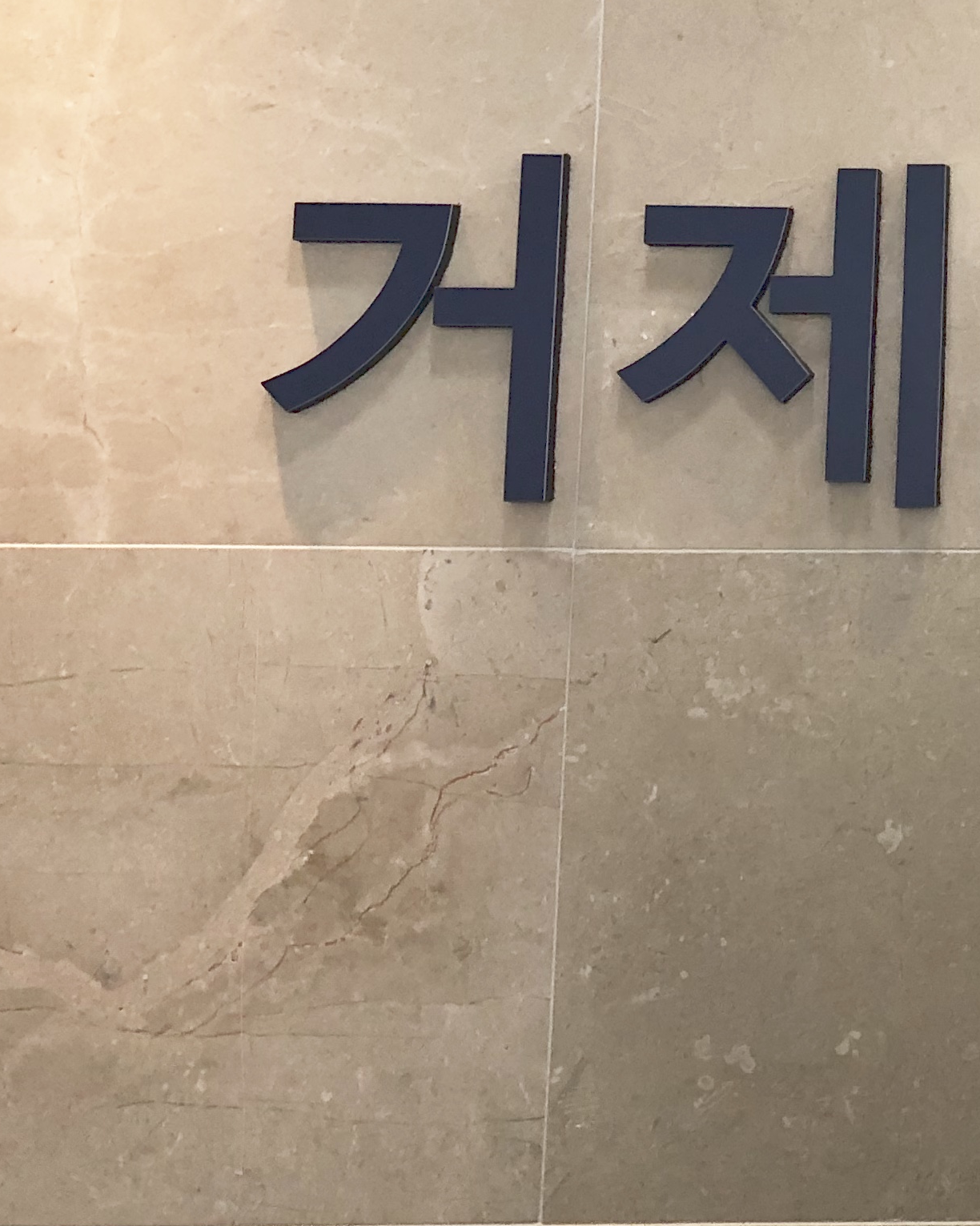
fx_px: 2611
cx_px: 1412
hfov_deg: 19.0
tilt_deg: +7.9
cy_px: 150
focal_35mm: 72
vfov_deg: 25.7
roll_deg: -1.1
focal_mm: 3.99
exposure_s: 1/30
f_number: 1.8
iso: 40
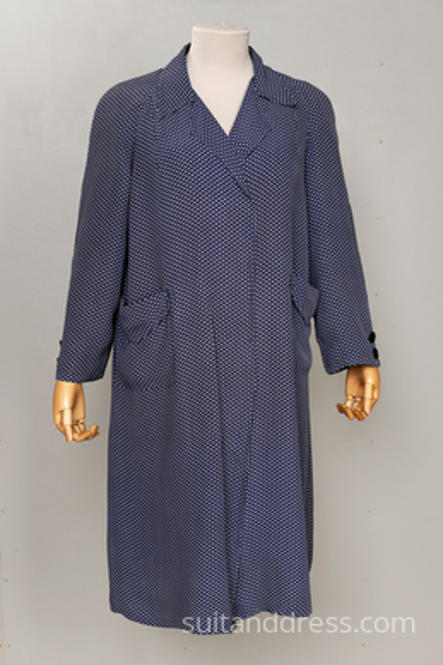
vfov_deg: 41.1
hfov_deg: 28.1
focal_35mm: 48
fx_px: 887
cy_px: 332
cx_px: 222
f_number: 5.6
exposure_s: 1/20
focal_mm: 32
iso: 200
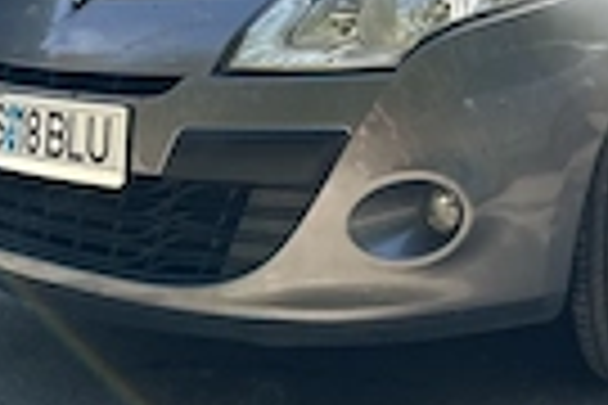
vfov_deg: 17.0
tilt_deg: +8.0
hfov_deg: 26.2
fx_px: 1250
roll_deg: +0.2
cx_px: 581
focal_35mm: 74
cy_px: -162
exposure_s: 1/1272
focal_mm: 6.86
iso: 80
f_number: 1.78
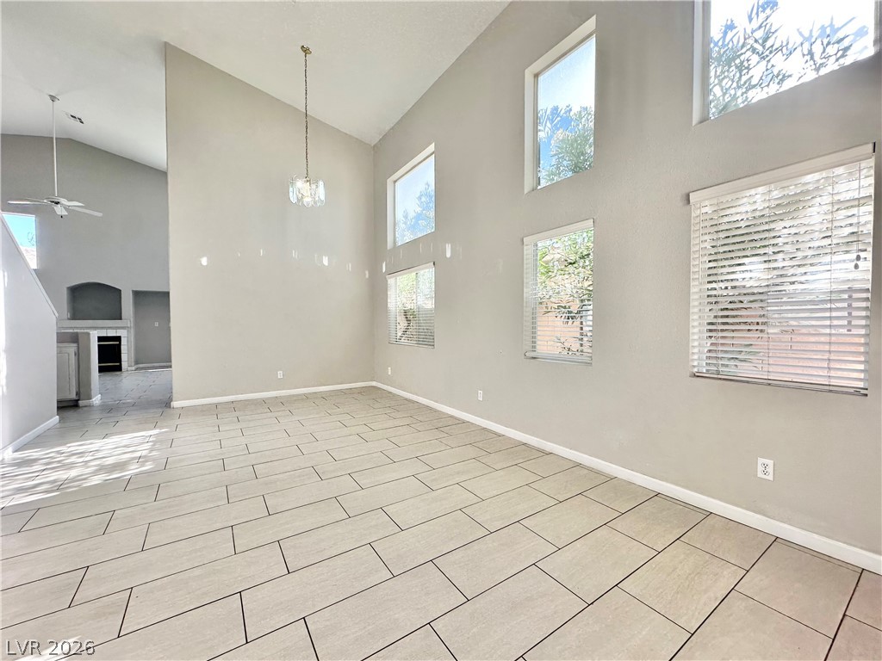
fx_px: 357
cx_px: 441
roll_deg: +0.1
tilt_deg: -0.8
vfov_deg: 85.7
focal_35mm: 14
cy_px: 330
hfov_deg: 102.1
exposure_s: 1/120
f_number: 2.2
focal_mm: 2.22
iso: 50
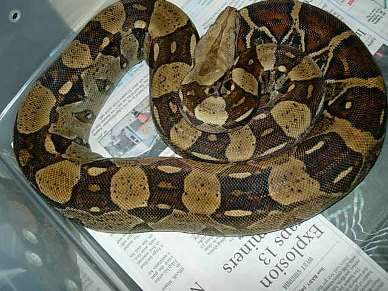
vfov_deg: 37.7
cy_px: 146
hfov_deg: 49.0
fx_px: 426
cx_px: 194
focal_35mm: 38
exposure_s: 1/64
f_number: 2.8
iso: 79
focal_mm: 7.8
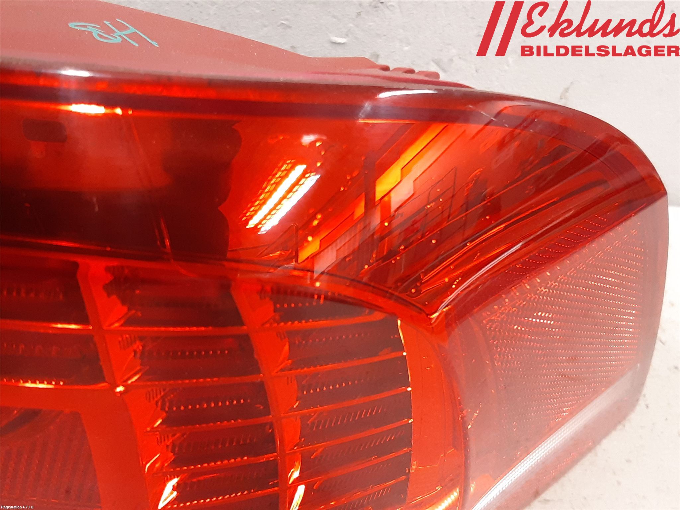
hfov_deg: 67.3
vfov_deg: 53.1
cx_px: 340
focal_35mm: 26
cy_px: 255
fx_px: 511
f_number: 1.7
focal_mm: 3.93
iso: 200
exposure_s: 1/25
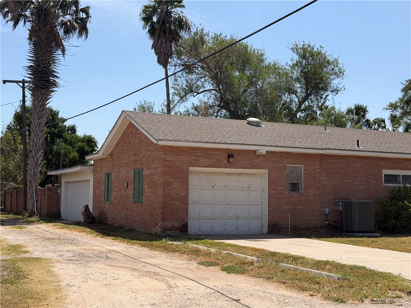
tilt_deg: +3.7
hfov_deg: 39.7
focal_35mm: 48
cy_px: 154
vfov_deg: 30.3
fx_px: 570
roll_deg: -0.2
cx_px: 206
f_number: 1.78
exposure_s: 1/6024
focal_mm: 6.76
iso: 64
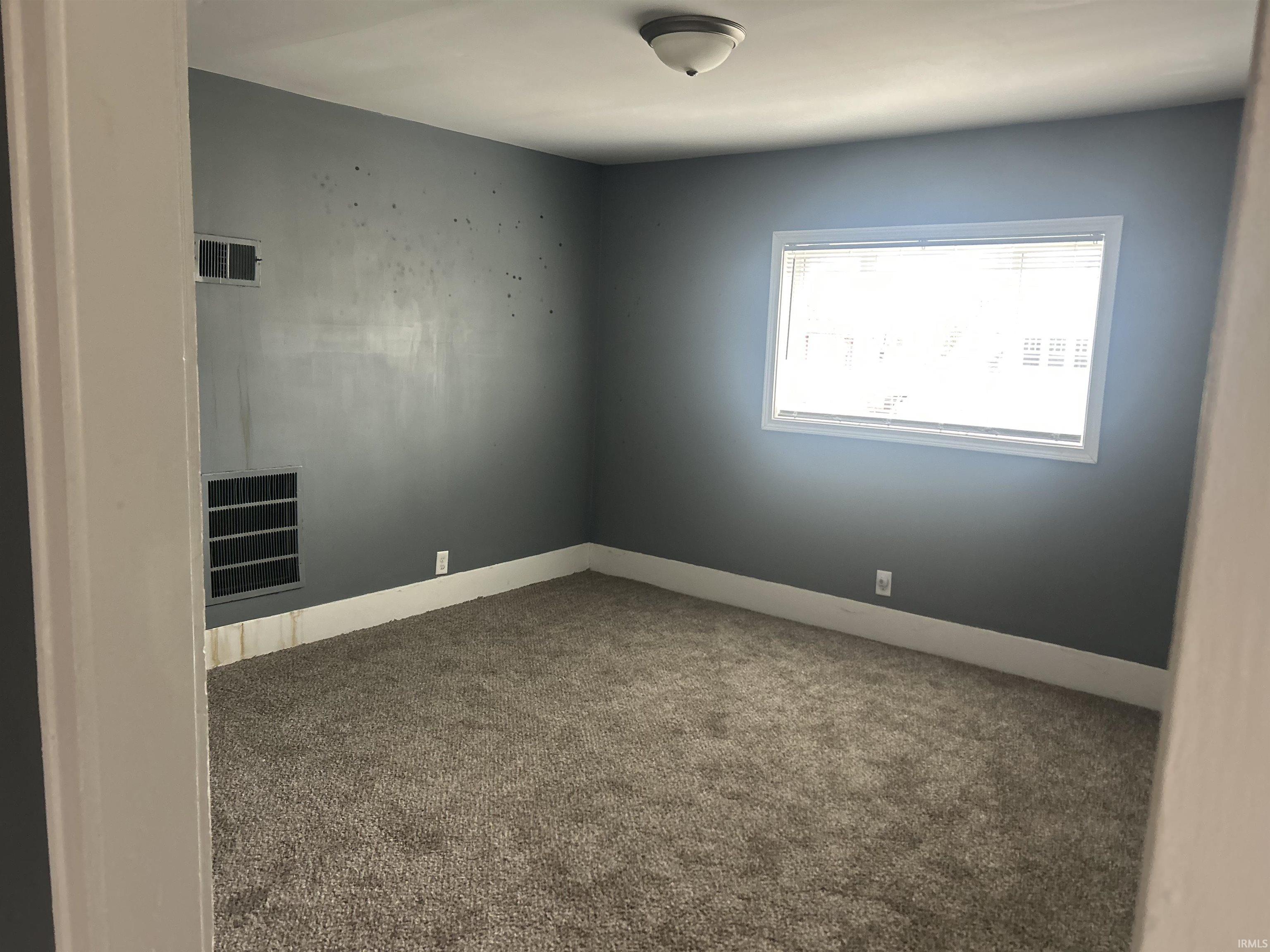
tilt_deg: -7.8
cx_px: 635
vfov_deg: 53.1
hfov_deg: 67.3
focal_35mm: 26
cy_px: 476
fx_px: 954
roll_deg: -2.0
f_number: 1.5
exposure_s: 1/60
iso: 200
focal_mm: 5.7
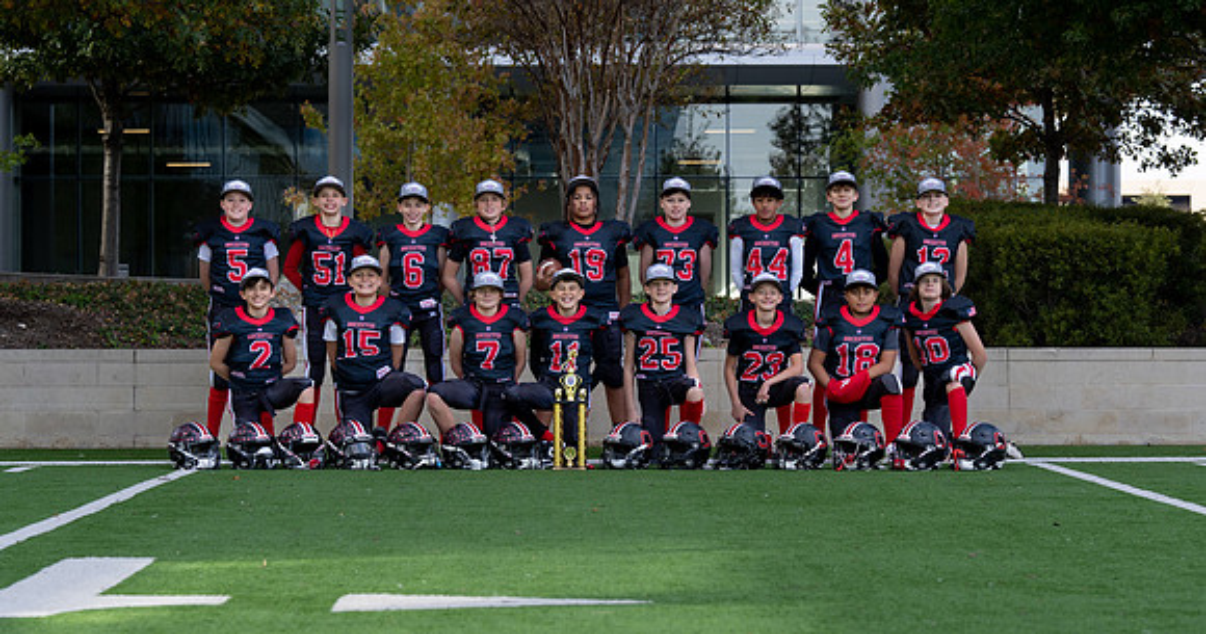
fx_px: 2643
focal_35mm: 84
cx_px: 594
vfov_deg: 13.7
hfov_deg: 25.7
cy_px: 340
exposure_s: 1/500
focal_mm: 70
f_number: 4.5
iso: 200
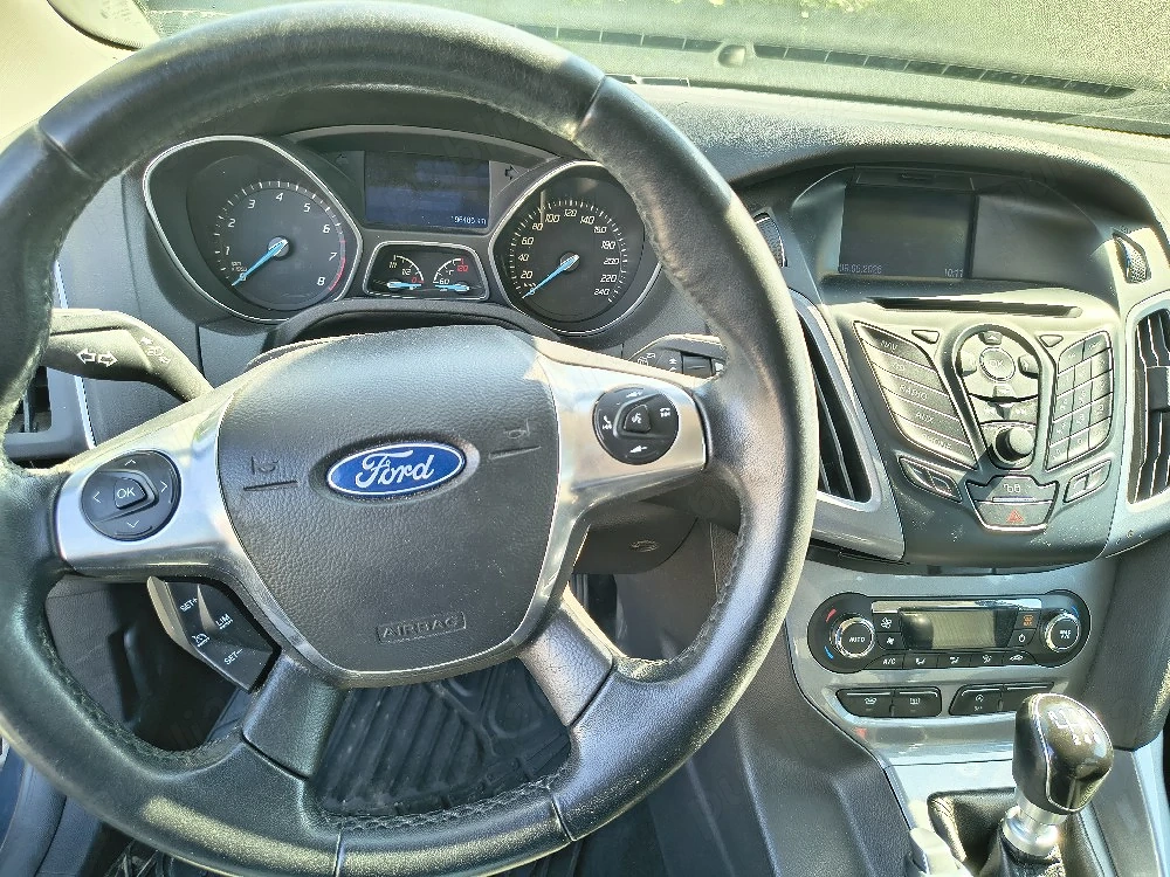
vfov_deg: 56.8
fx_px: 811
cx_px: 585
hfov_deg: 71.6
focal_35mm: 24
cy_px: 438
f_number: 1.8
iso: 144
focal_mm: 5.56
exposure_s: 1/100
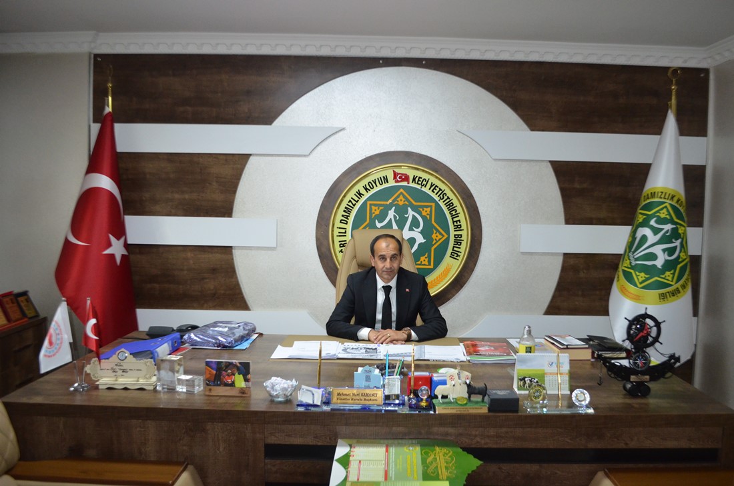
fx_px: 549
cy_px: 243
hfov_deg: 67.5
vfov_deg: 47.8
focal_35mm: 27
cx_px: 367
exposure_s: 1/60
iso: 1800
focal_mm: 18
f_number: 3.5
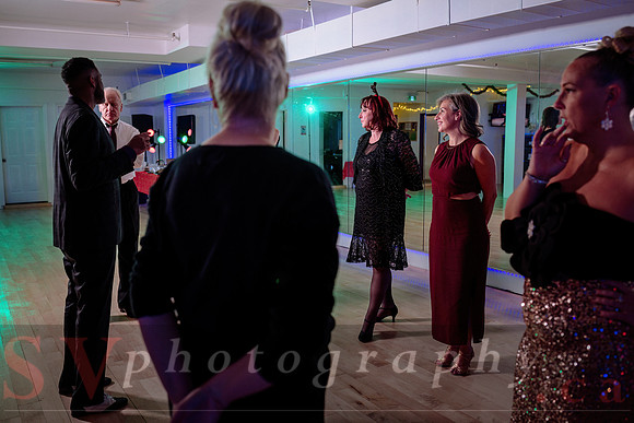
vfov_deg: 43.1
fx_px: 534
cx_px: 291
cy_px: 194
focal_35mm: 30
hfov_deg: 61.3
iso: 500
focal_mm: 28
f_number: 2.8
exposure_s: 1/200
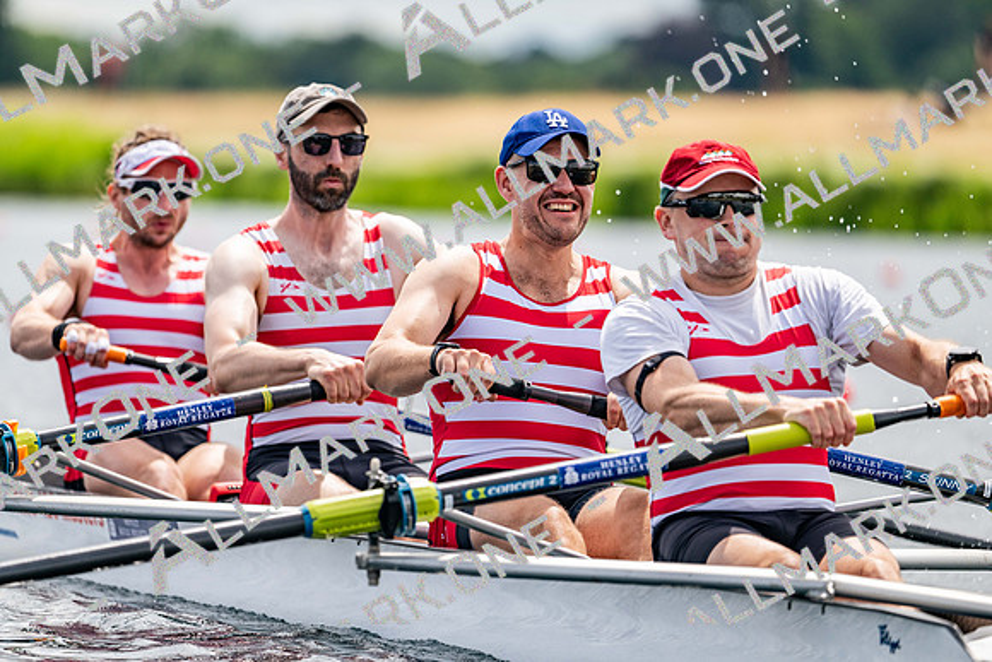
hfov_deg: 5.2
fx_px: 11024
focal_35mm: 400
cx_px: 496
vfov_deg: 3.4
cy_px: 331
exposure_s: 1/2500
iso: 320
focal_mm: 400
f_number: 4.5
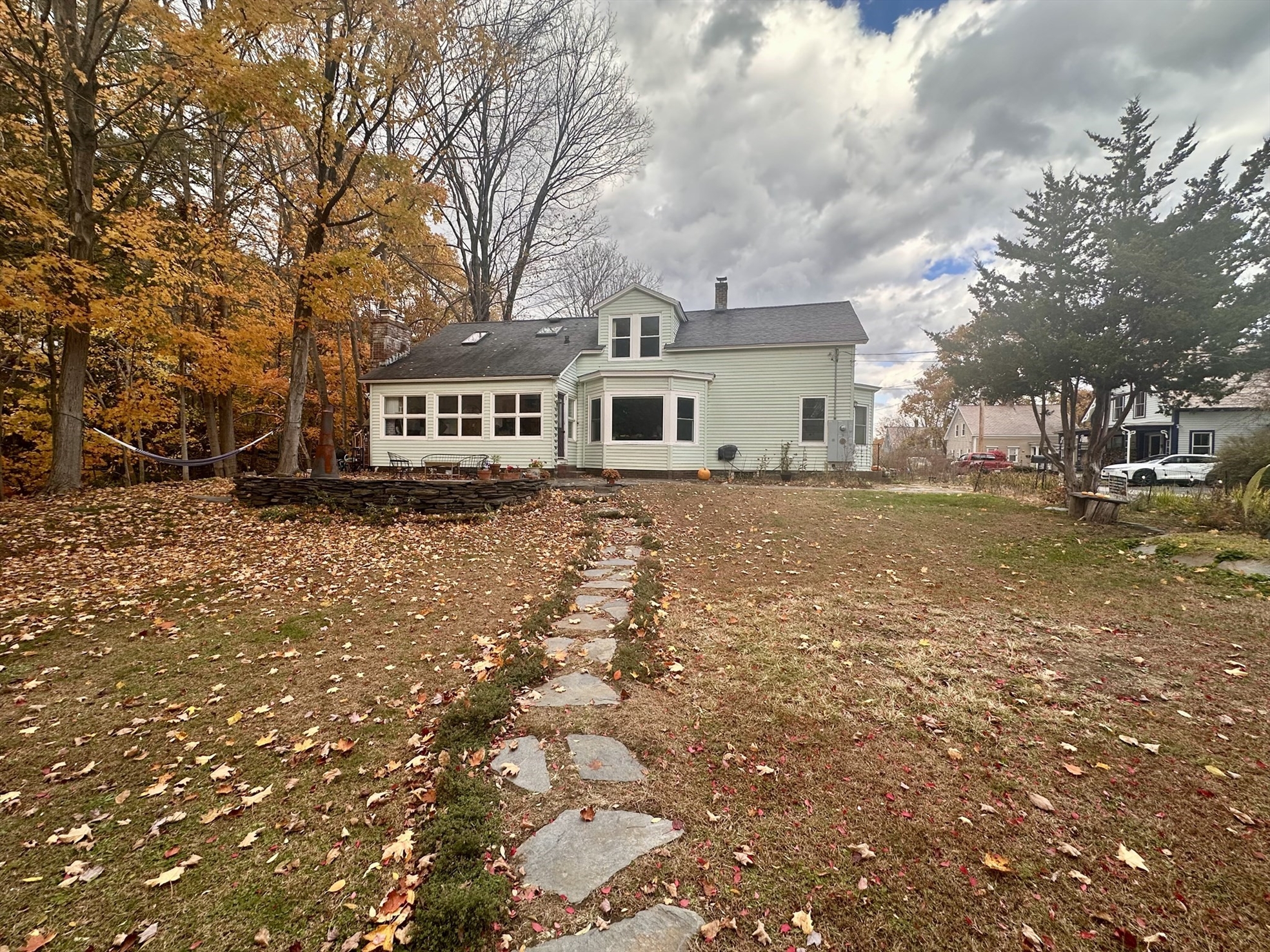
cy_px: 476
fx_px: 514
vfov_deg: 85.7
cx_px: 635
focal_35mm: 14
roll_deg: -0.4
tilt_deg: -0.9
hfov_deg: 102.1
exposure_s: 1/410
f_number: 2.2
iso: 40
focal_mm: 2.22
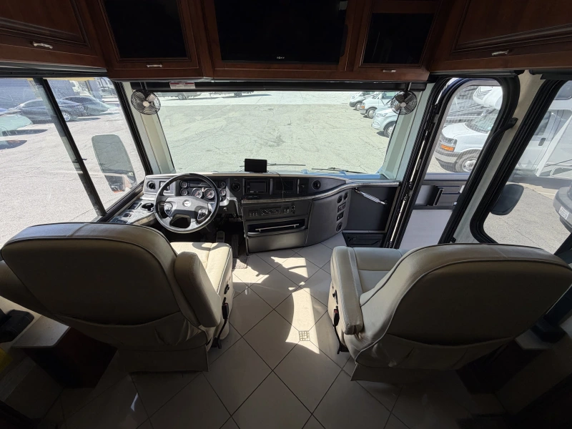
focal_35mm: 14
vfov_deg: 85.7
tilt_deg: -28.8
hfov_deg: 102.1
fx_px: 231
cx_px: 286
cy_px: 214
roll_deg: +0.9
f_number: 2.2
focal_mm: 2.22
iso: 50
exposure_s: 1/502
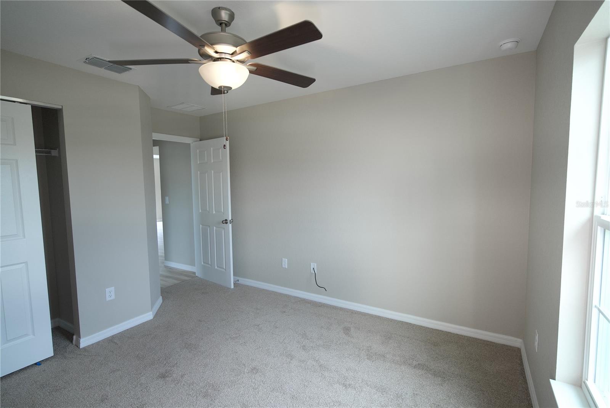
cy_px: 204
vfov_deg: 70.5
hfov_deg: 93.3
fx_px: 288
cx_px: 305
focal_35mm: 17
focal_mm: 17
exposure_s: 1/200
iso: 640
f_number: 2.8
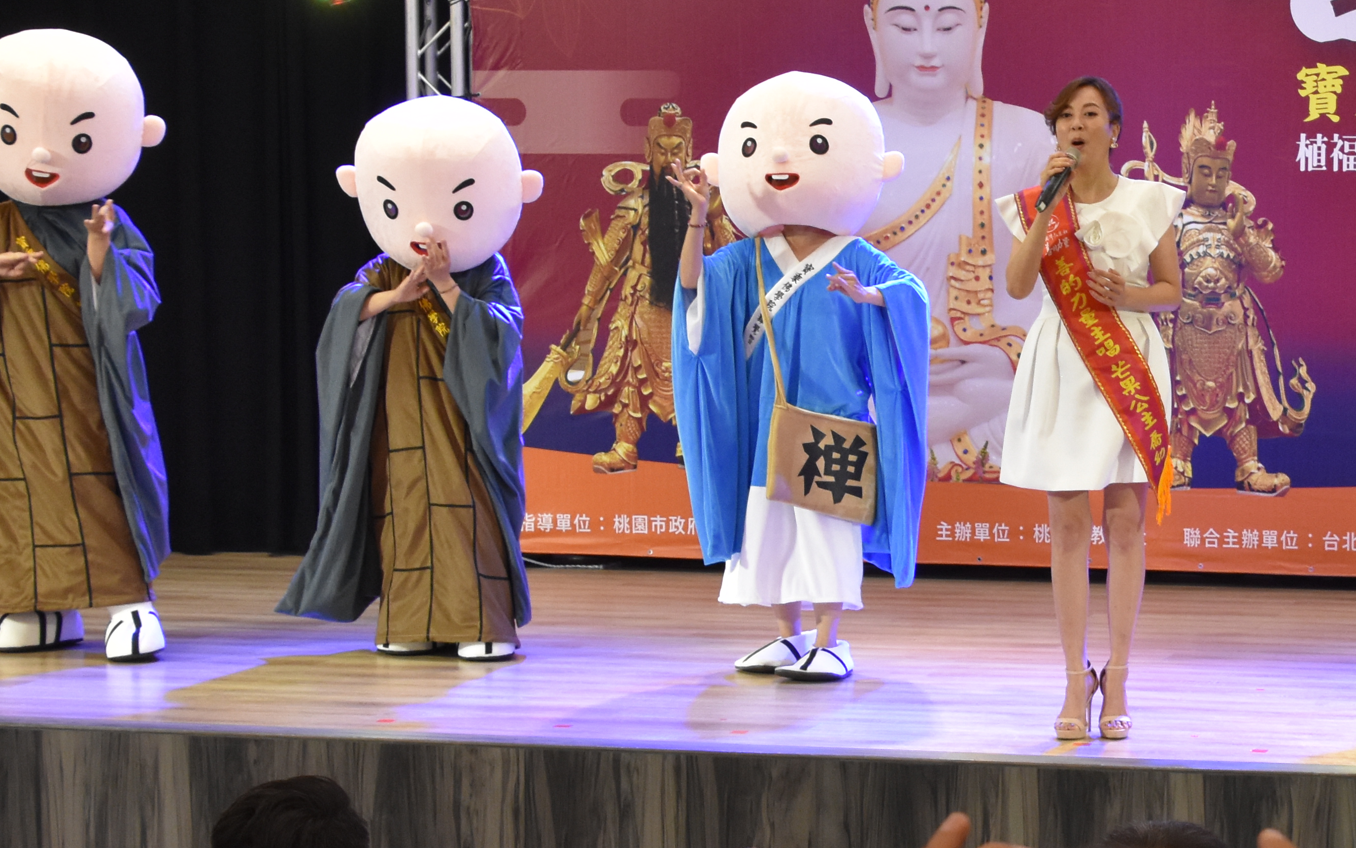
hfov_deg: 19.8
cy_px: 479
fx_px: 3806
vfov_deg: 12.7
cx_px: 1218
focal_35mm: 103
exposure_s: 1/125
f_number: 5.6
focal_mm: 30
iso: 1600
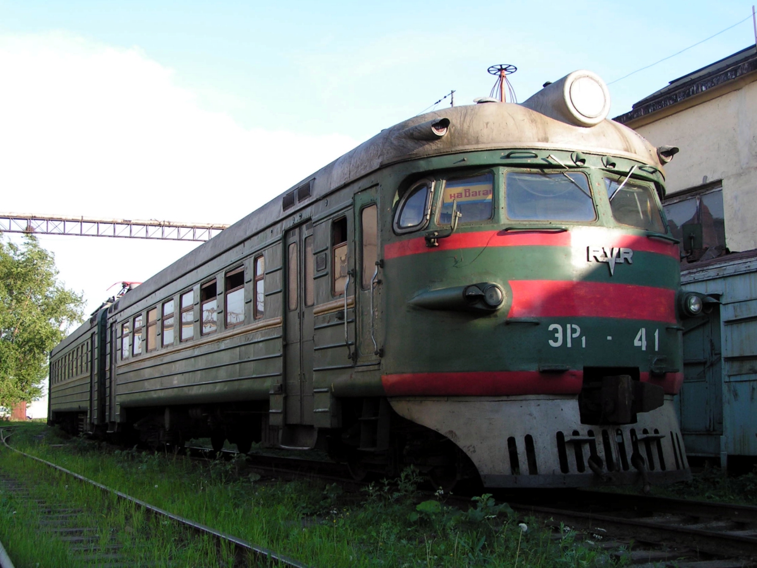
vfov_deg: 32.9
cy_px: 284
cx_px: 378
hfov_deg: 42.9
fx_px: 962
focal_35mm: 44
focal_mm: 7.4
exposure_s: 1/250
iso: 50
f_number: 3.5
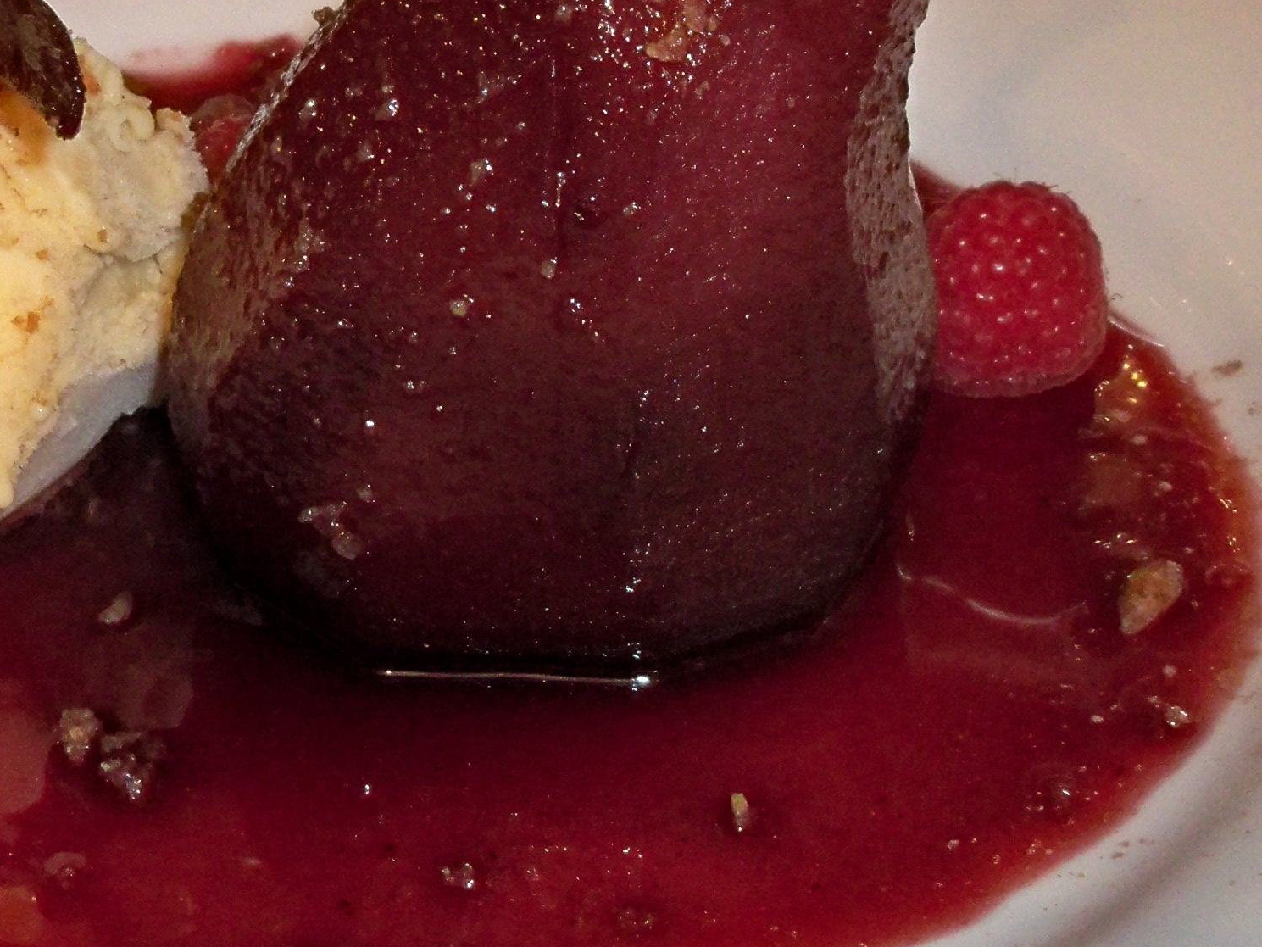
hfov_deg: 20.8
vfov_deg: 15.7
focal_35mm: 94
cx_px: 446
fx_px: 3427
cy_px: 324
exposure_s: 1/30
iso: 200
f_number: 3.5
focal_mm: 6.2
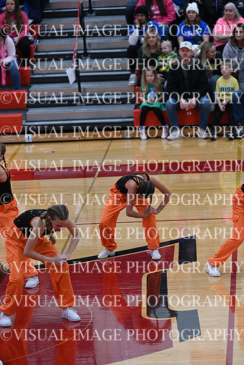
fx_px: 2032
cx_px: 122
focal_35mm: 200
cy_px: 182
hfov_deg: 6.9
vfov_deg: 10.3
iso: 4000
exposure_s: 1/400
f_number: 4
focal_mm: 200
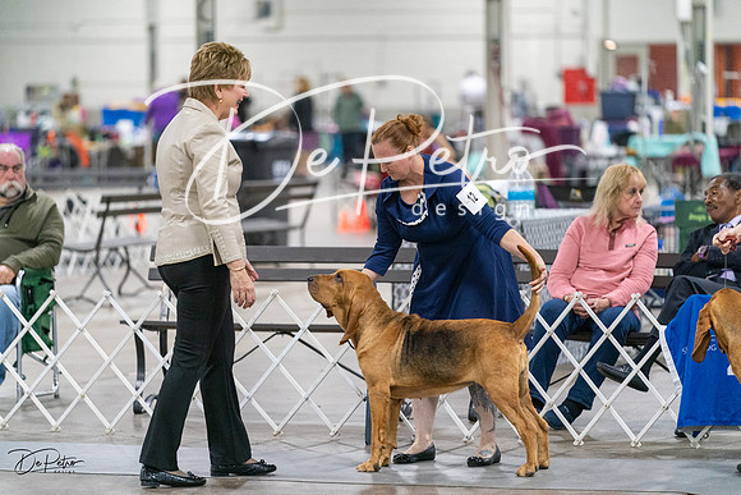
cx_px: 370
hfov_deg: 10.7
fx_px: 3953
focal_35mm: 192
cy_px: 248
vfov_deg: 7.2
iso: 6400
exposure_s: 1/250
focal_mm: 192
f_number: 2.8
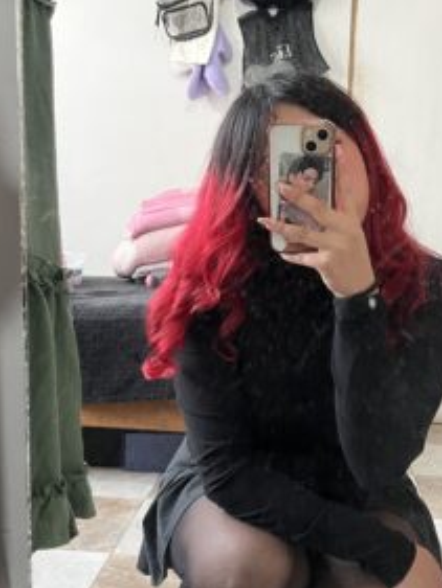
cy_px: 312
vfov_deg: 50.1
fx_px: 629
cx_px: 235
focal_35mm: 37
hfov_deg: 38.7
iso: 250
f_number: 1.6
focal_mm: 5.1
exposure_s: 1/60
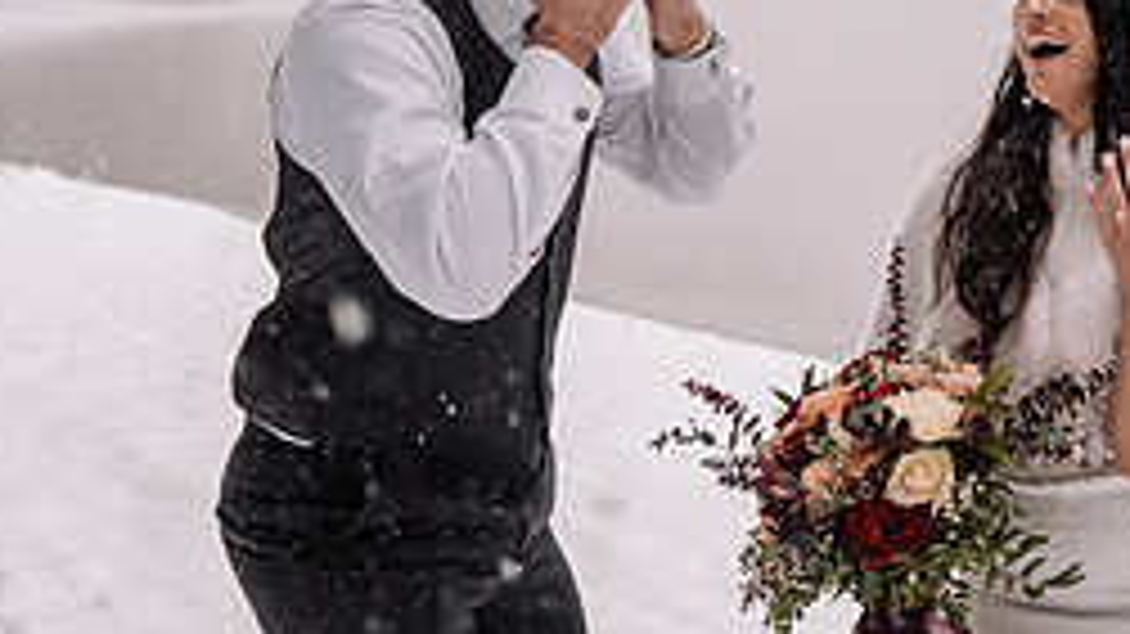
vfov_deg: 13.5
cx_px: 1079
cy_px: 126
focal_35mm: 89
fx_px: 2666
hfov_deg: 23.1
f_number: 5
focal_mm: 35
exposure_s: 1/250
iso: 1250
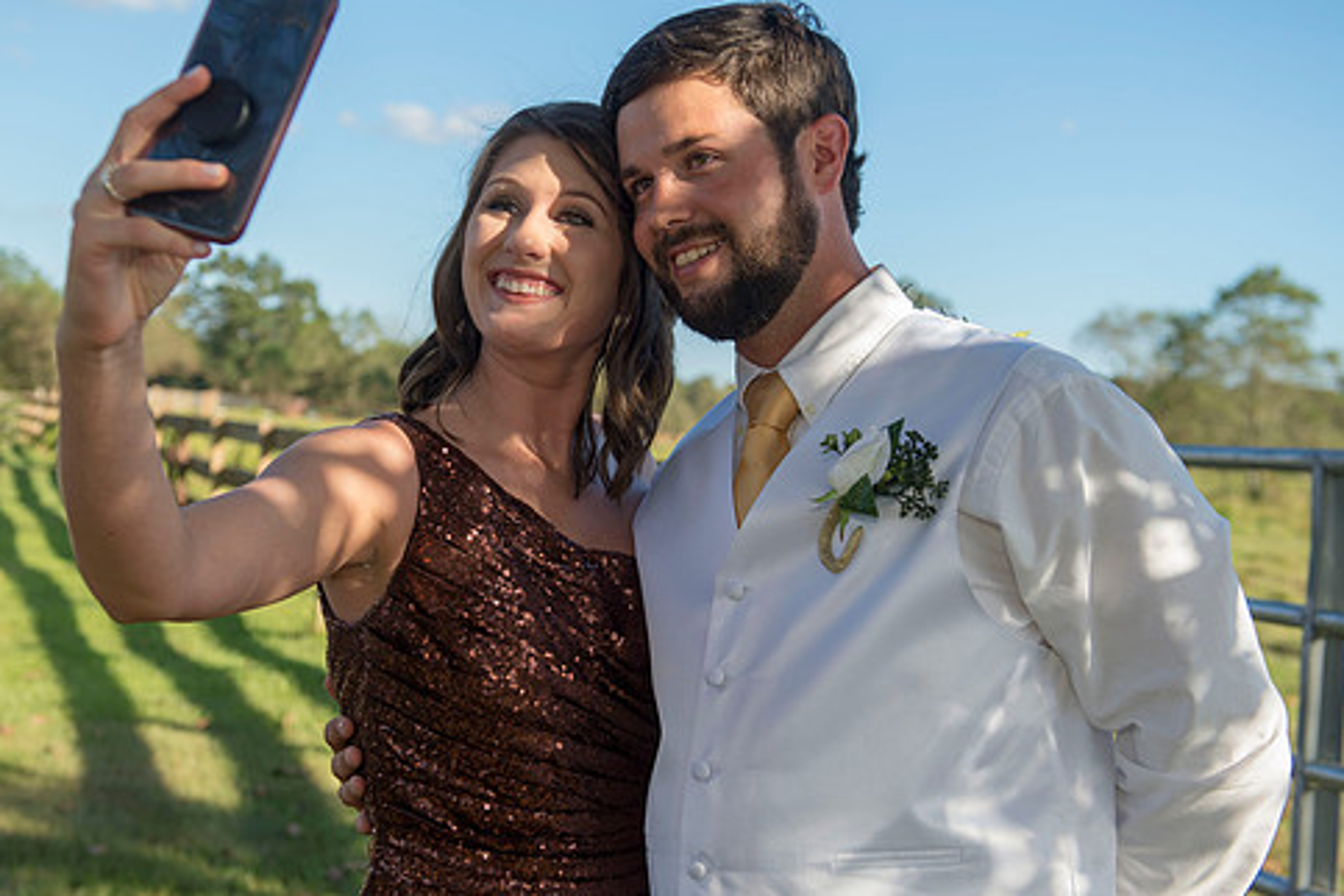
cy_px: 465
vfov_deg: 25.1
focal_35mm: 54
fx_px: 2016
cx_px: 598
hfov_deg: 36.8
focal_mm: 45
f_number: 4.5
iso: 200
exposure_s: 1/640
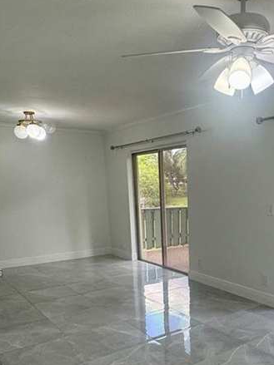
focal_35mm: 34
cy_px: 274
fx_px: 359
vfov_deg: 51.7
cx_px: 198
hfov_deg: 40.8
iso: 125
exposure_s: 1/120
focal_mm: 2.22
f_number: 2.2
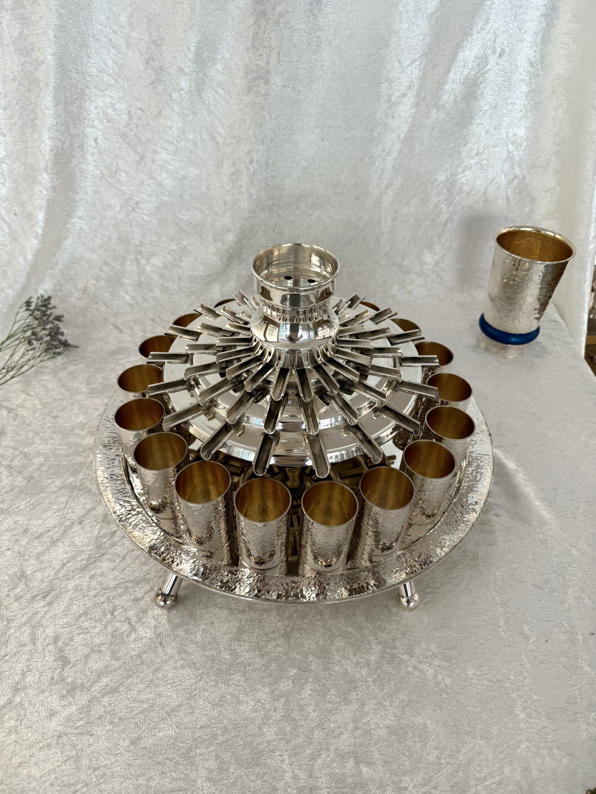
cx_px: 298
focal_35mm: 24
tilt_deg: -42.2
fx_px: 551
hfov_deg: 56.8
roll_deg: -1.9
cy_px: 397
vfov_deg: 71.6
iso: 64
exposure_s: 1/191
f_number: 1.78
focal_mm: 6.76
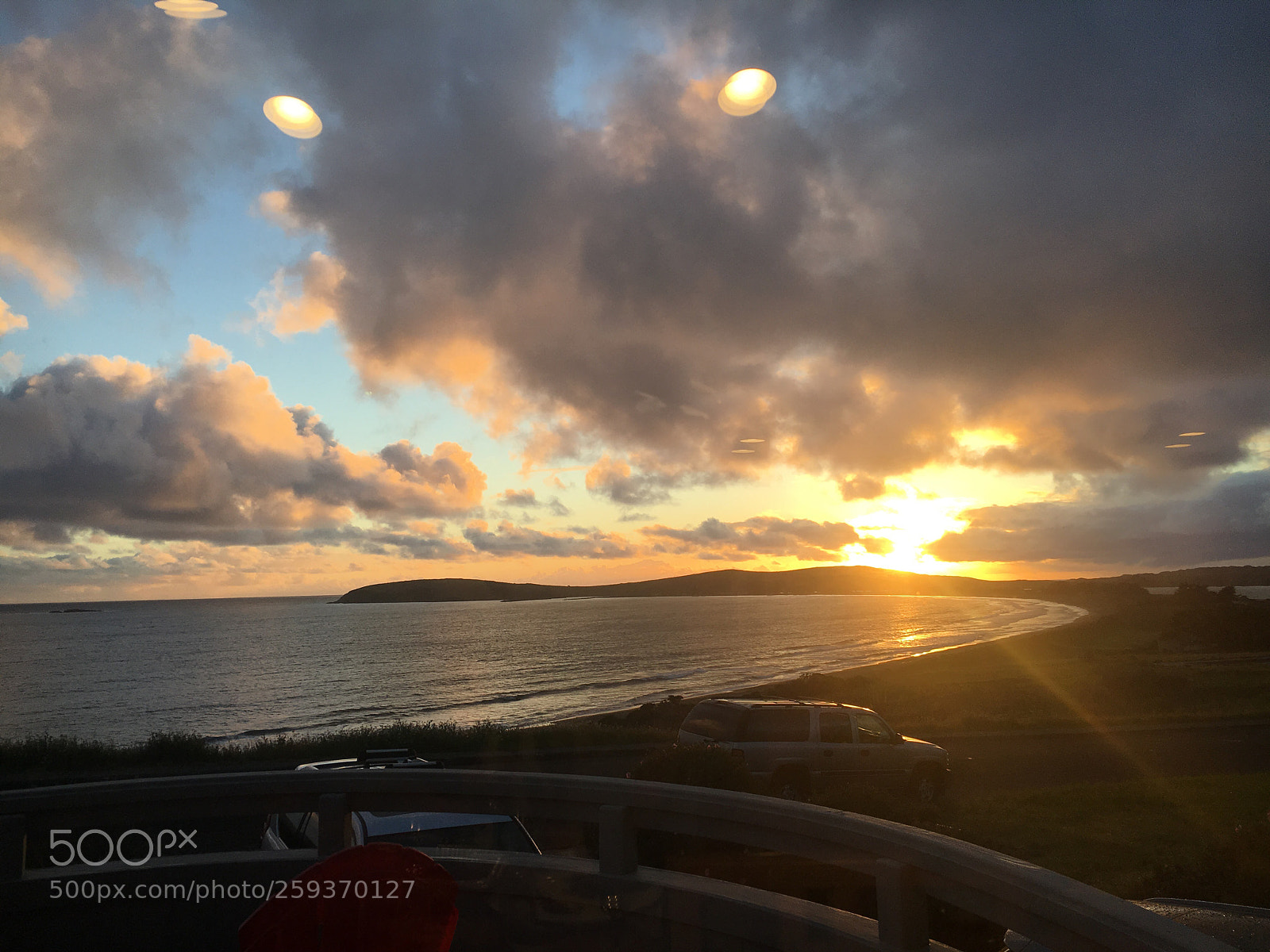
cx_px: 635
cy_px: 476
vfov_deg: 48.2
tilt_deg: +5.1
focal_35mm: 29
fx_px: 1064
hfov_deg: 61.7
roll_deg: +1.2
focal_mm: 4.15
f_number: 2.2
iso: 25
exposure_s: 1/245
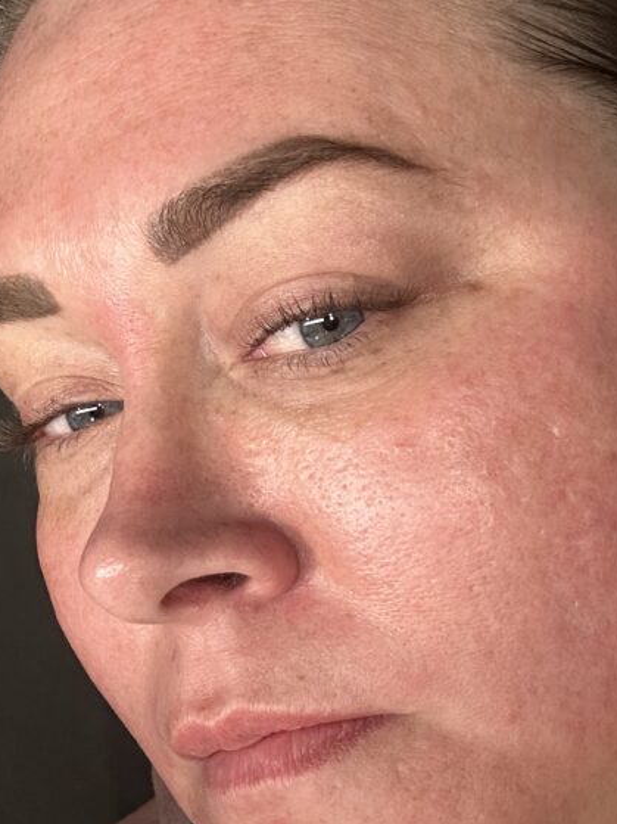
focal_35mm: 55
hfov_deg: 26.3
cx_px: 437
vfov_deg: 34.9
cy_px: 483
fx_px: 1308
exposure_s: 1/60
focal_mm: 2.69
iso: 125
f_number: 1.9
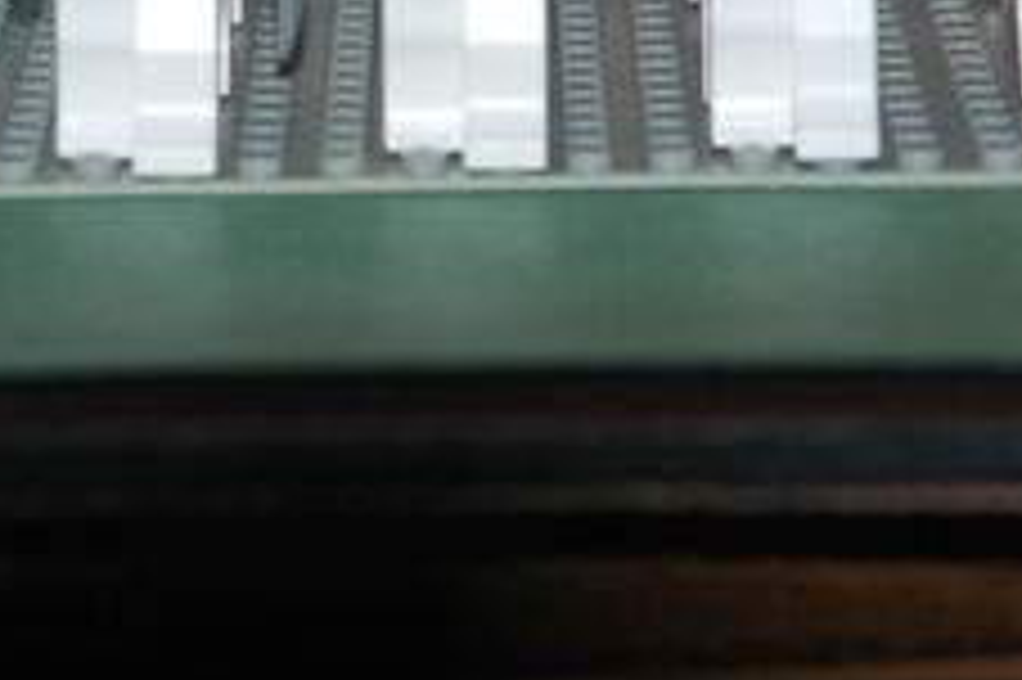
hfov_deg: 7.0
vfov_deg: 4.6
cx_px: 302
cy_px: -216
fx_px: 8397
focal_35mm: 296
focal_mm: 70
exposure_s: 1/60
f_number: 4.5
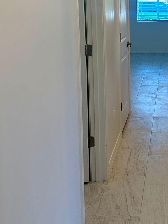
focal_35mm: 59
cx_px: 167
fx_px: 382
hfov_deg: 23.8
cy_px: 59
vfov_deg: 32.1
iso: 100
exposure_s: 1/141
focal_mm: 6.86
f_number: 1.78
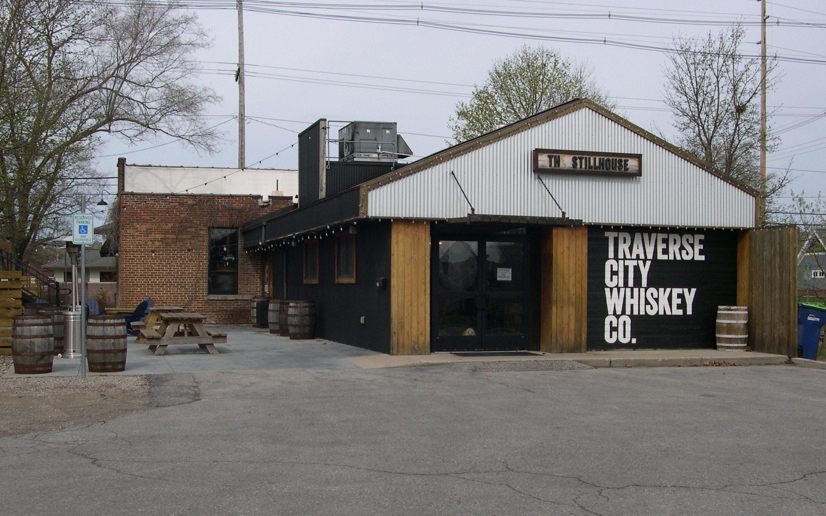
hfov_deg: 44.3
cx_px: 389
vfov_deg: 28.6
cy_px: 292
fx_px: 1013
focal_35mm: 45
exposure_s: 1/197
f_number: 7.6
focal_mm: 8
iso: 100
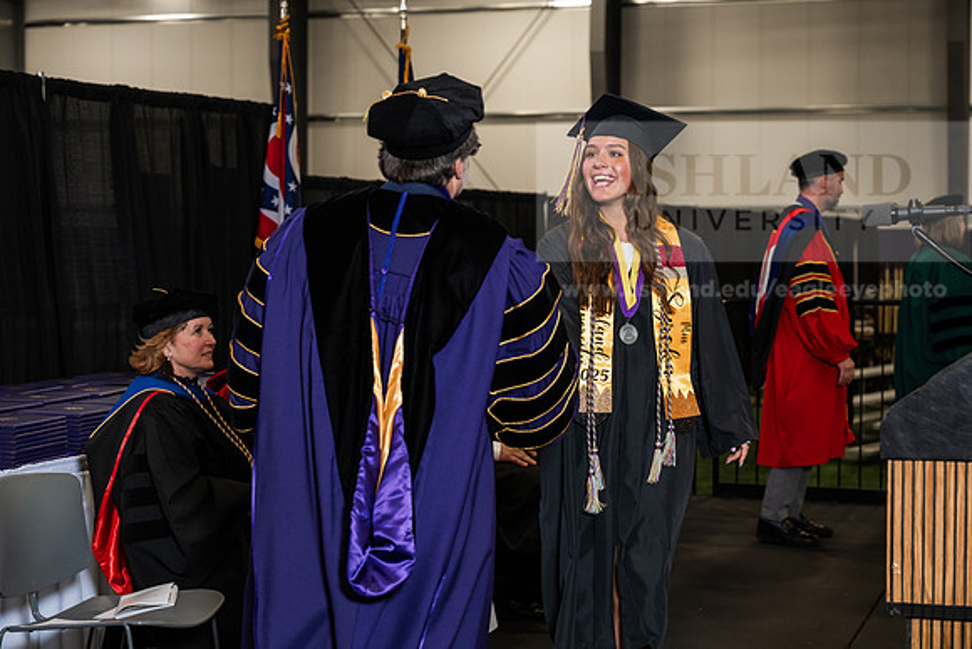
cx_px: 486
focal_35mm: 70
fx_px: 1890
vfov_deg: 19.5
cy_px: 324
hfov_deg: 28.8
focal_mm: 70
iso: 1250
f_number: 4.5
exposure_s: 1/200
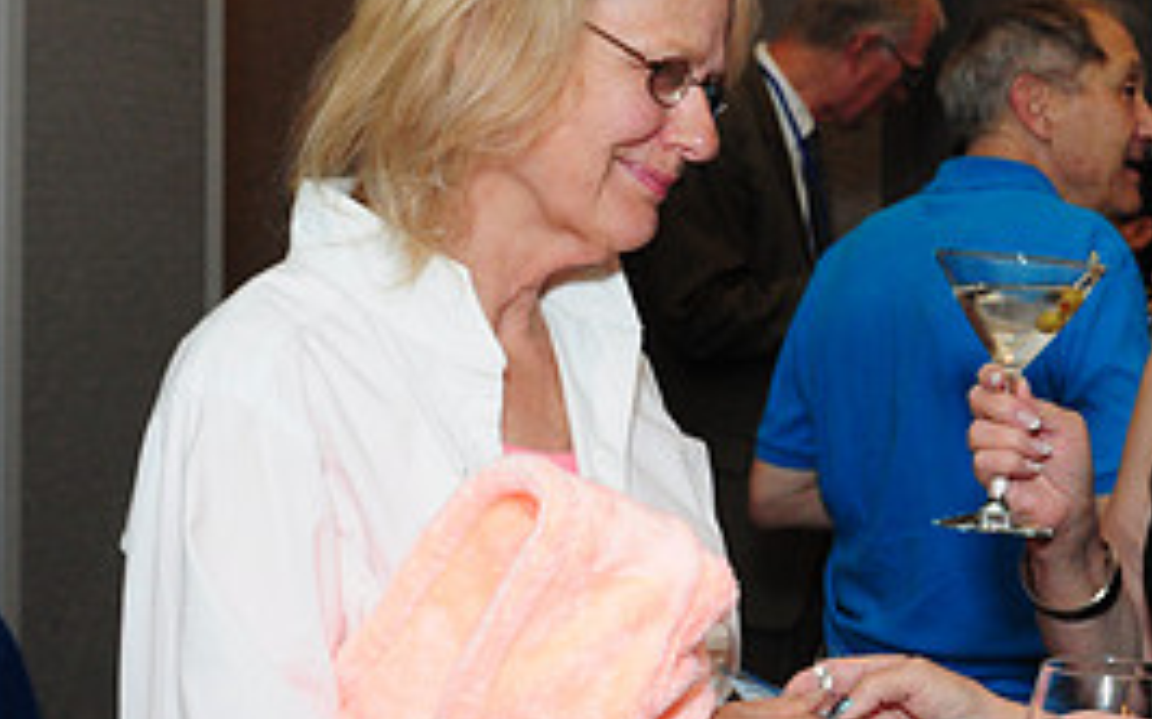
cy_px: 331
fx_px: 2511
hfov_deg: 24.2
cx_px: 1252
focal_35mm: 80
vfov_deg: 16.3
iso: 1000
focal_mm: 24
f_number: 6.3
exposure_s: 1/60
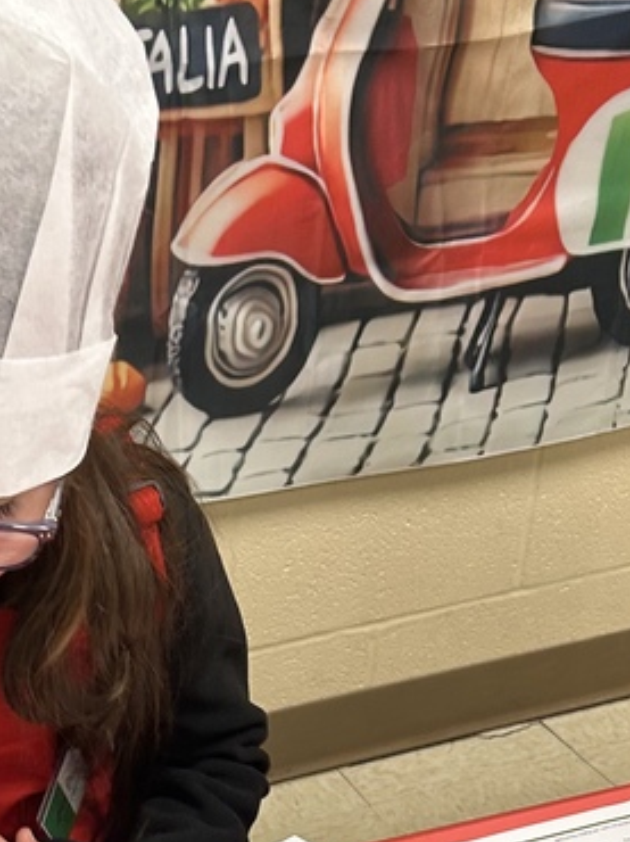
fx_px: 1749
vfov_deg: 25.5
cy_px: 874
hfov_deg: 20.2
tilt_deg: -38.5
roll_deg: -0.9
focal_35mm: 72
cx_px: 141
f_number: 1.5
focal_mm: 5.7
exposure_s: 1/60
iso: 80
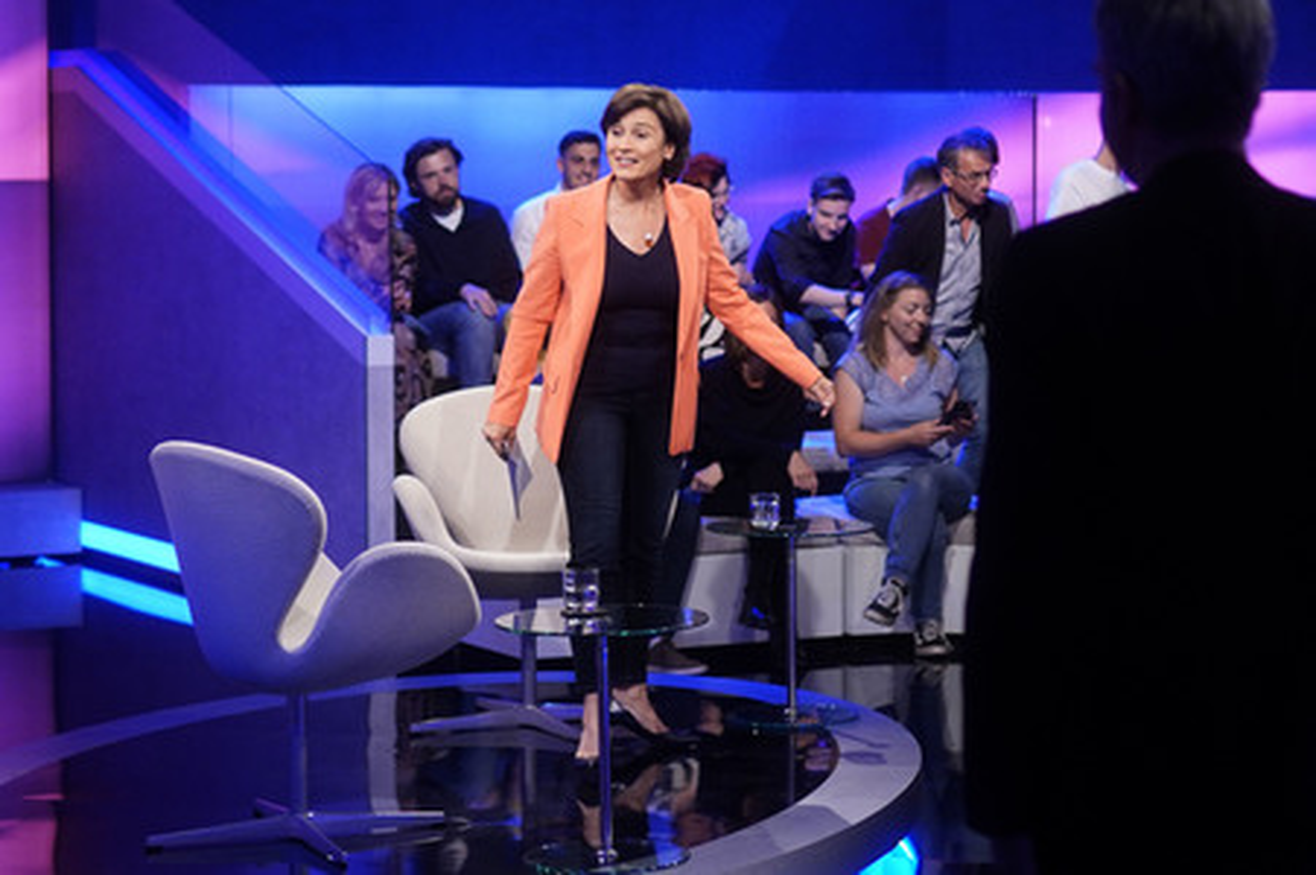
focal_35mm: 45
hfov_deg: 43.6
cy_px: 438
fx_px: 1644
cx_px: 658
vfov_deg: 29.8
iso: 640
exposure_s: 1/200
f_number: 1.4
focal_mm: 30
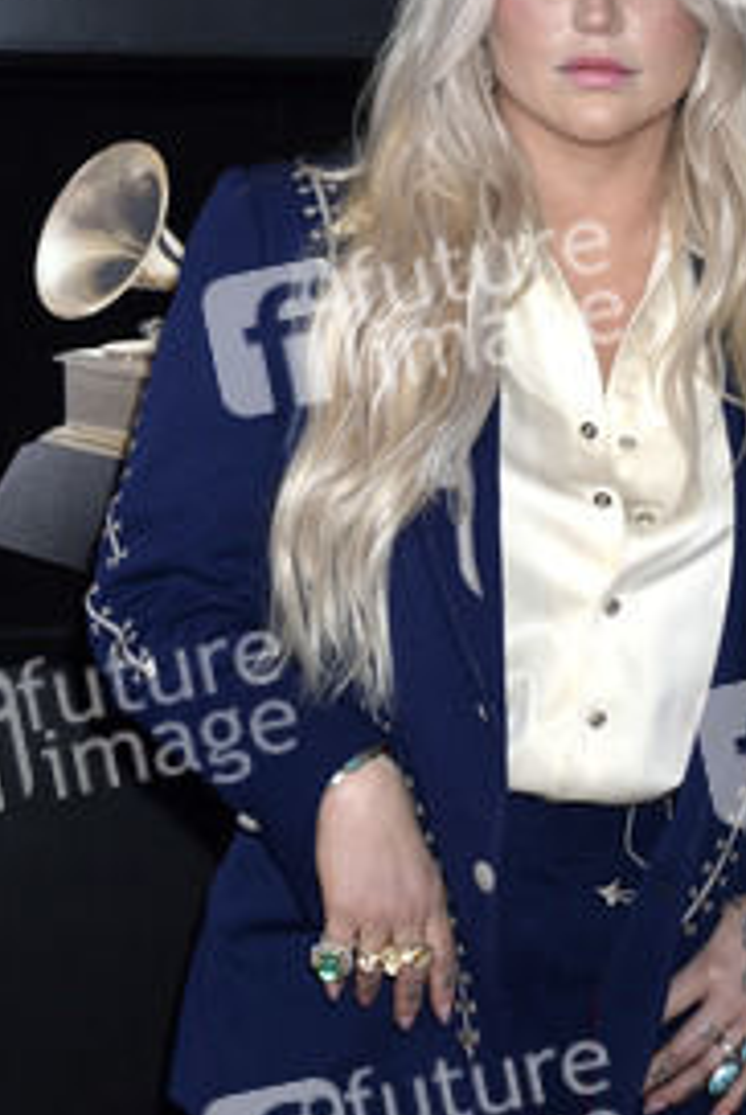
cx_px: 535
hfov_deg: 9.3
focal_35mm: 147
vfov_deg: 13.9
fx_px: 4557
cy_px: 525
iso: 800
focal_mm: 100
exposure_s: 1/250
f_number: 6.3
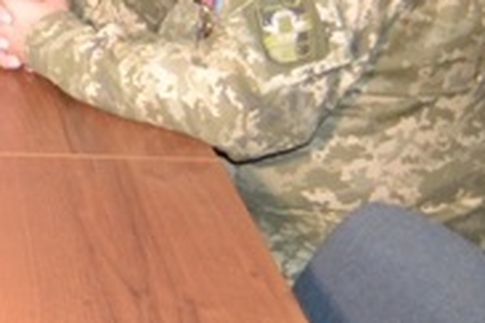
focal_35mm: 105
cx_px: -342
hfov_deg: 16.7
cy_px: 17
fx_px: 1414
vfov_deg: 12.9
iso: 3200
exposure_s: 1/60
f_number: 3.8
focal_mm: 20
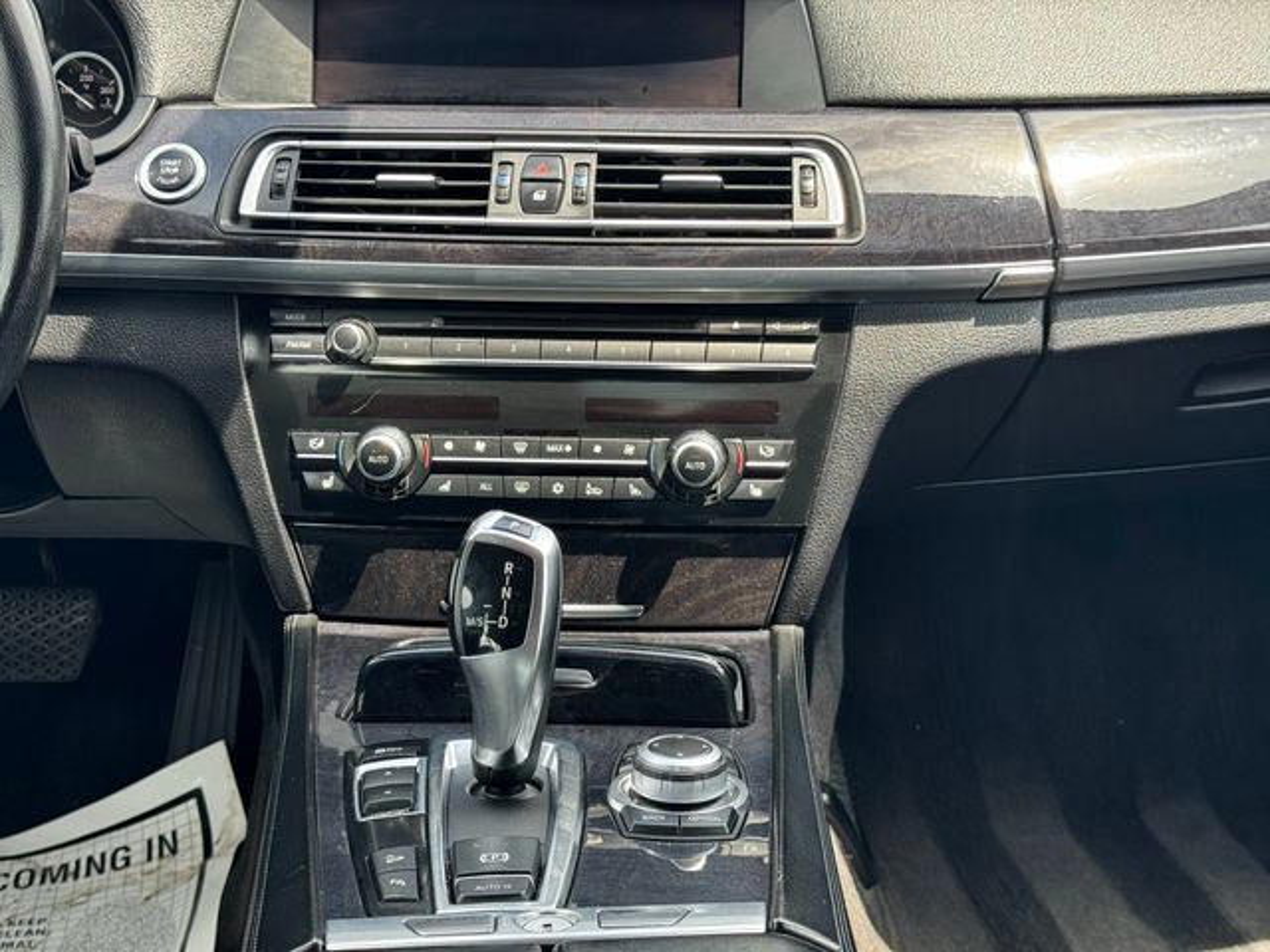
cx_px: 635
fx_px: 1761
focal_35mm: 48
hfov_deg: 39.7
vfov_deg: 30.3
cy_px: 476
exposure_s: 1/172
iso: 64
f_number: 1.78
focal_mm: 6.76
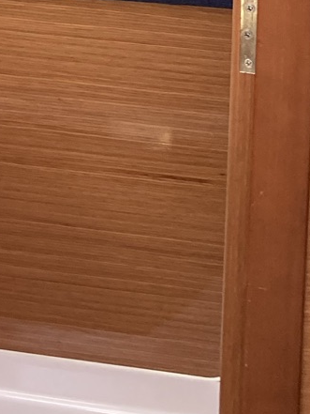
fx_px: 1552
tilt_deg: -12.2
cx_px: -58
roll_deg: +2.6
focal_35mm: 130
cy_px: -349
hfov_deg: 11.2
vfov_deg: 13.5
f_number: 1.8
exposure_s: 1/60
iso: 100
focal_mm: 3.99
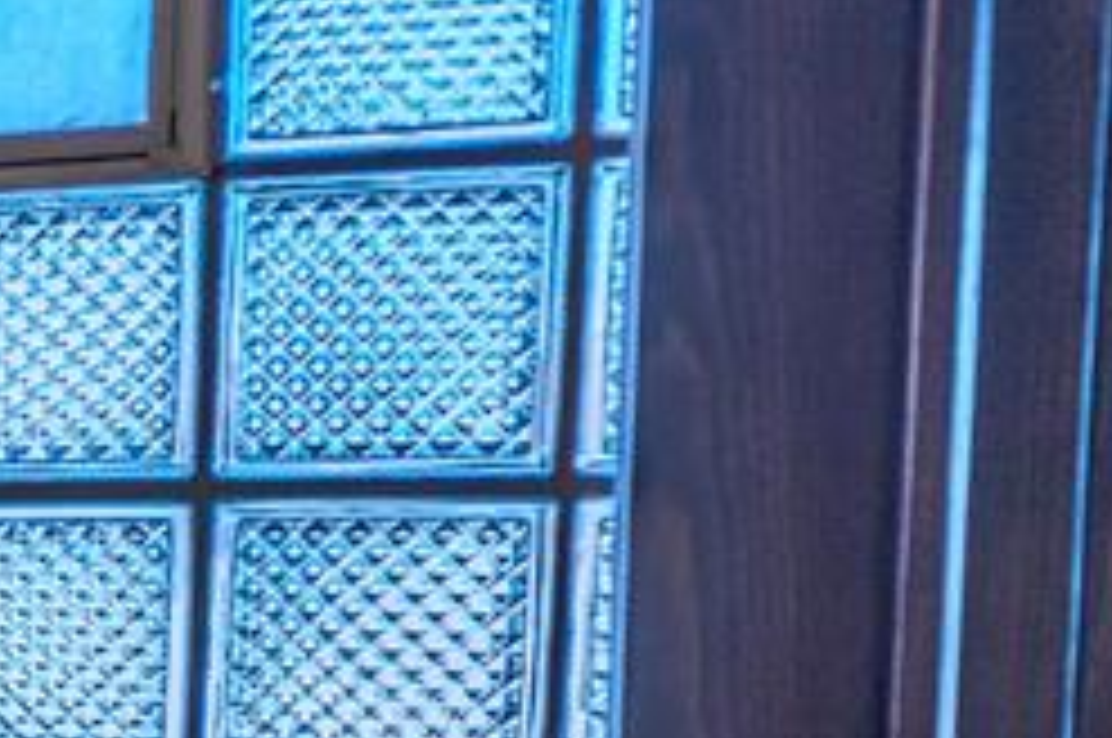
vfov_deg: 16.0
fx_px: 2560
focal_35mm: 83
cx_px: -1089
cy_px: 792
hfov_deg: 17.6
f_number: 2.8
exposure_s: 1/350
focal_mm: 20
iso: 250
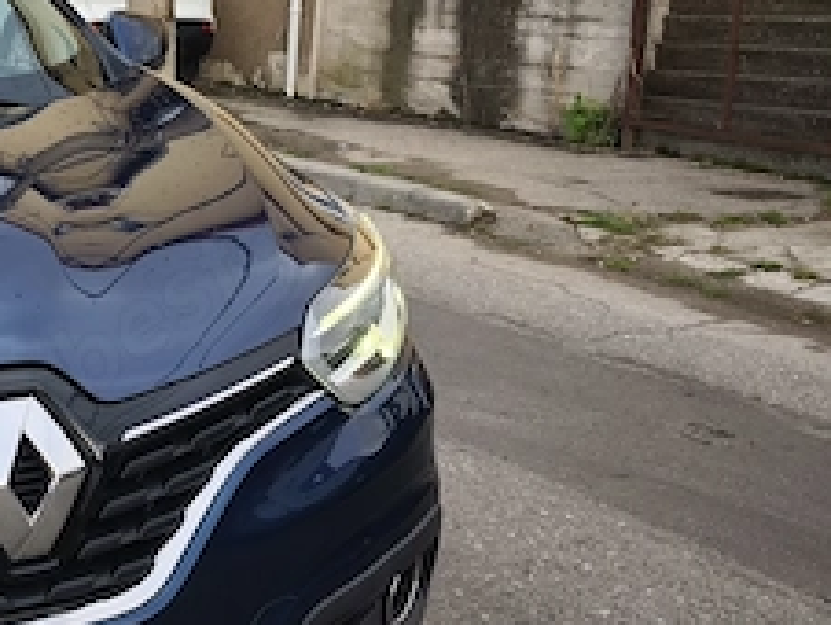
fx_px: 1466
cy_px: 265
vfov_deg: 24.0
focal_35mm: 61
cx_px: 99
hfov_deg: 30.4
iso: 64
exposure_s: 1/100
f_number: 1.6
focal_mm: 6.57
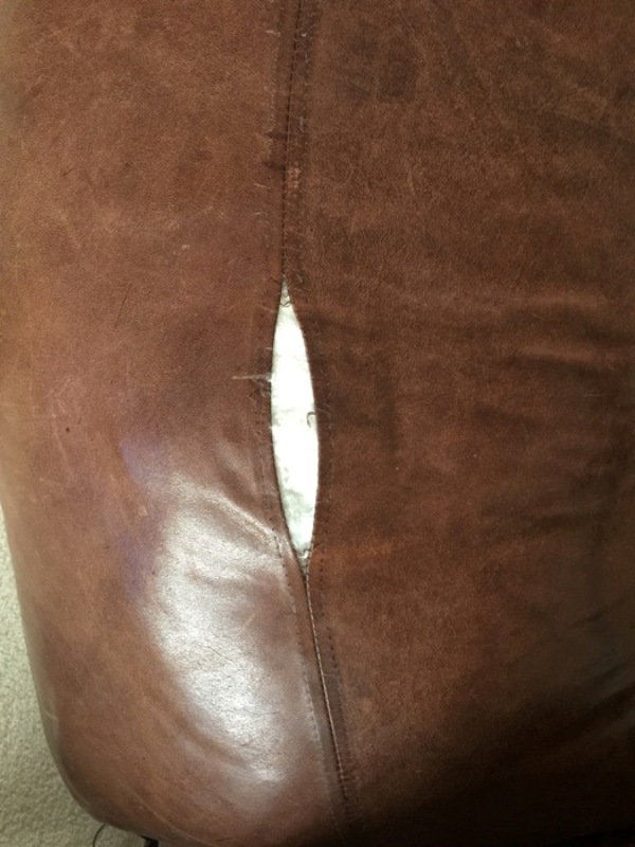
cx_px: 318
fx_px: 709
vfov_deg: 61.7
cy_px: 424
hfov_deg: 48.2
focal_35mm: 29
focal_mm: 4.15
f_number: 2.2
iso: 125
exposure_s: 1/10
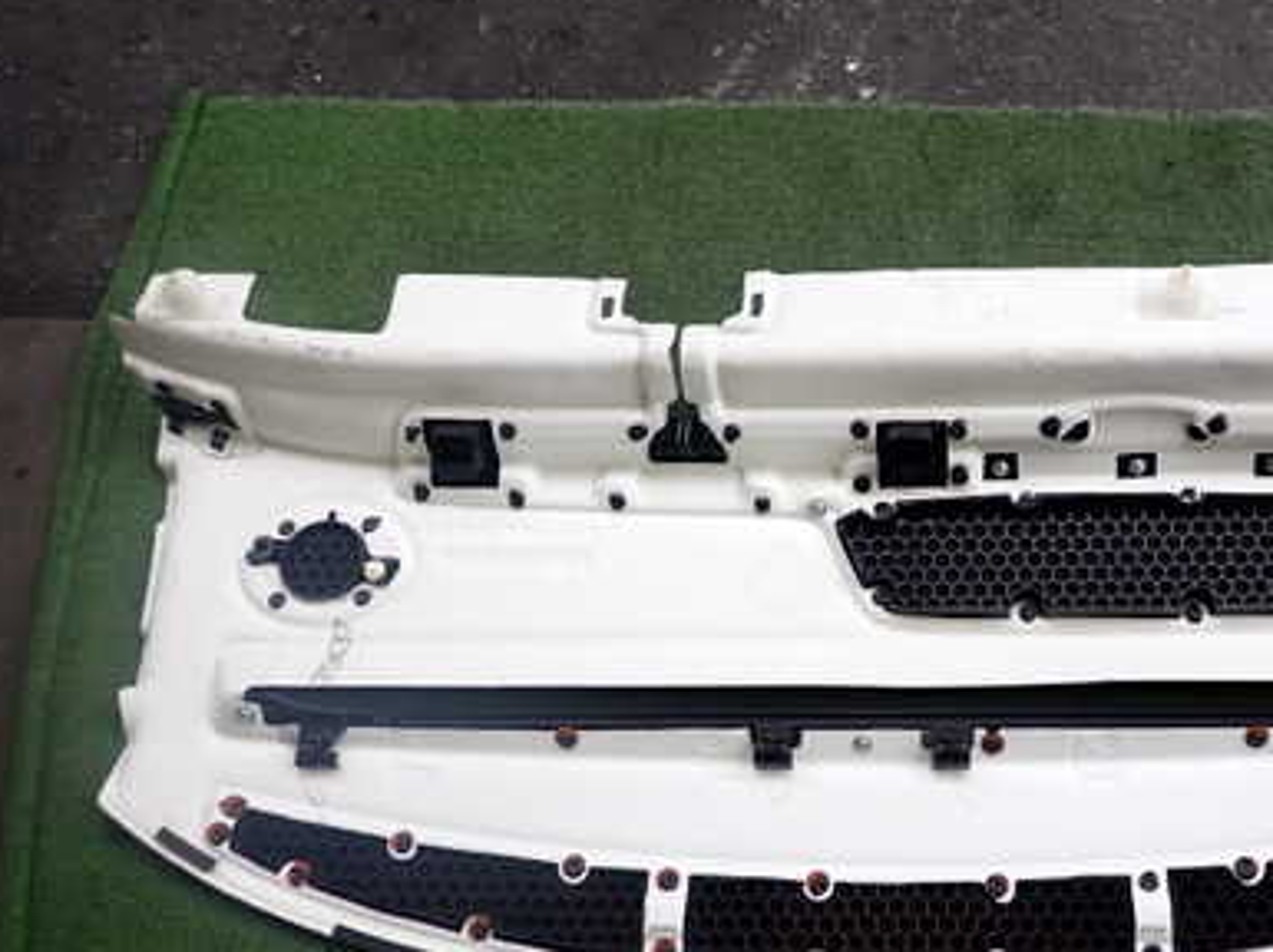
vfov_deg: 36.7
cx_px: 916
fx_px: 1433
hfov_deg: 46.6
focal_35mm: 39
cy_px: 562
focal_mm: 4.5
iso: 100
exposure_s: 1/200
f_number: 2
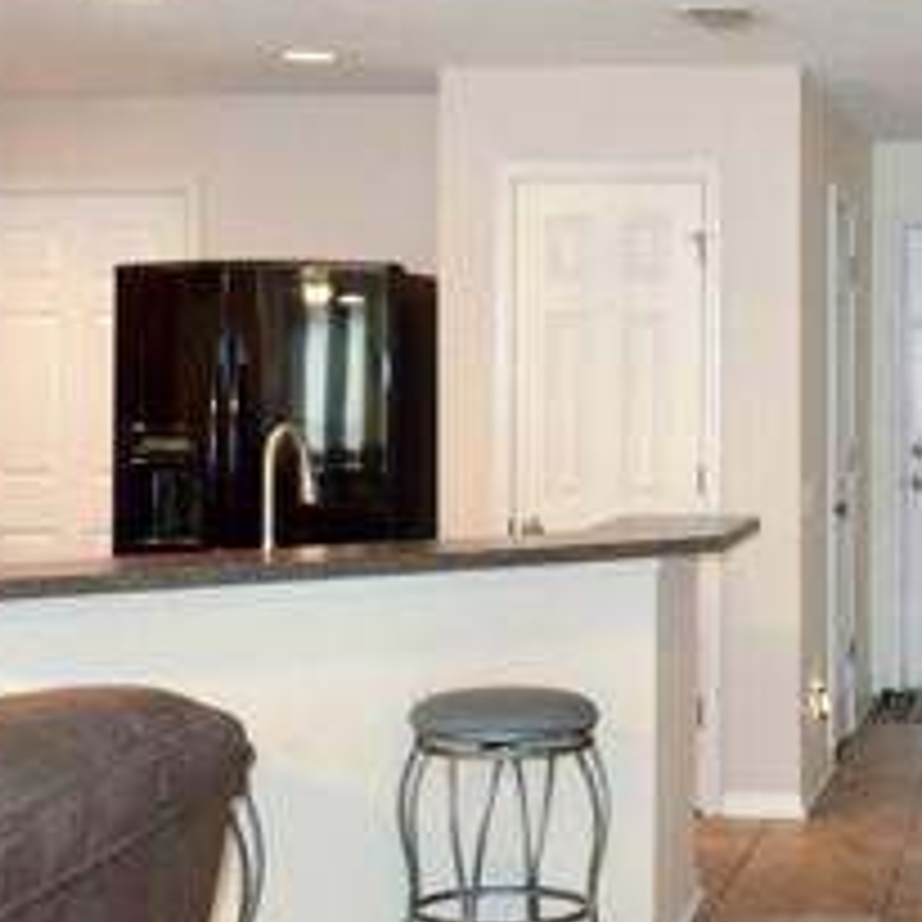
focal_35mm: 67
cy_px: 609
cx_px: 922
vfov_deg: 25.6
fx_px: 2019
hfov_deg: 24.5
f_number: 3.5
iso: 2800
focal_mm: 18
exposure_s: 1/60
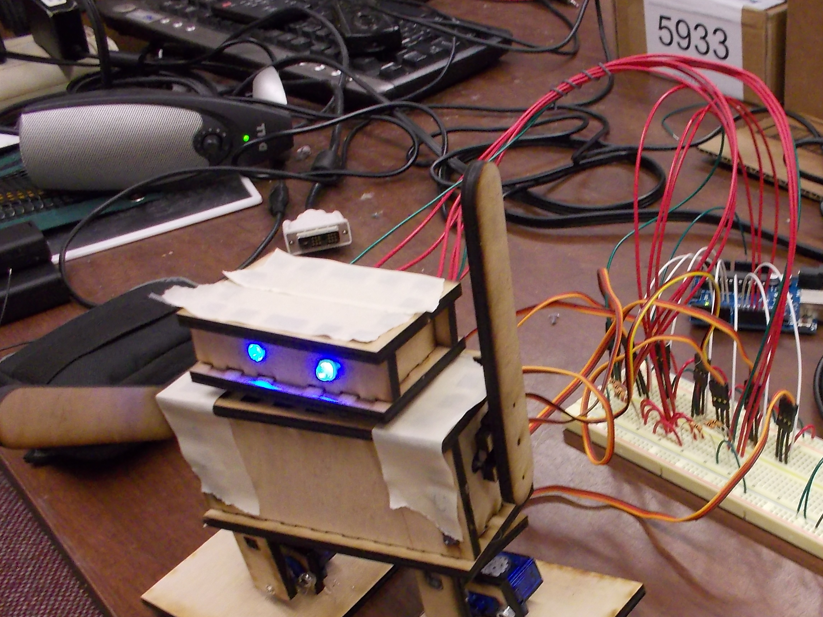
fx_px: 1094
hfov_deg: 40.4
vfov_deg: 31.2
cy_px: 425
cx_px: 585
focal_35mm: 46
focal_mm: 4.1
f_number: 3.3
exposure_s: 1/25
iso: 200
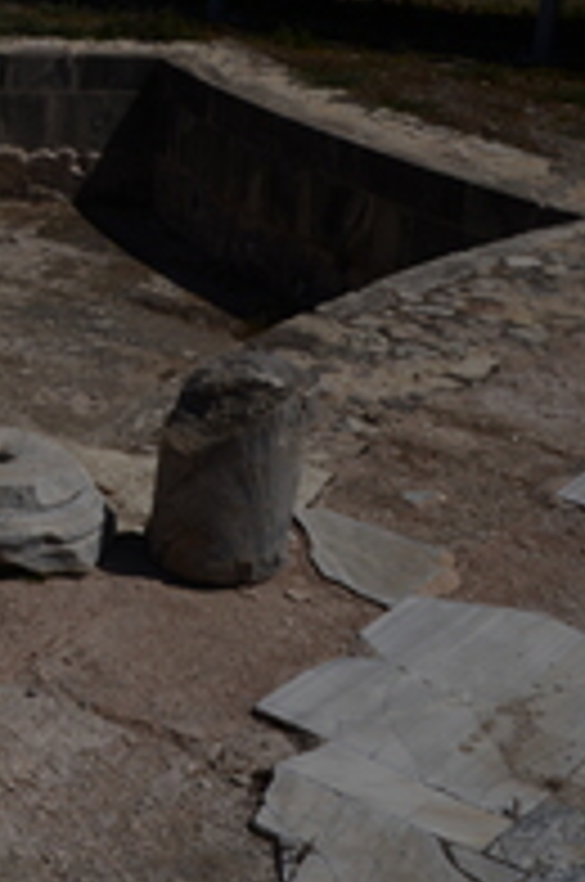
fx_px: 1810
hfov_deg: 16.7
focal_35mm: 74
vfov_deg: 27.1
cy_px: 254
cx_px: -288
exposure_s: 1/640
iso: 100
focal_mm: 22
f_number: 13
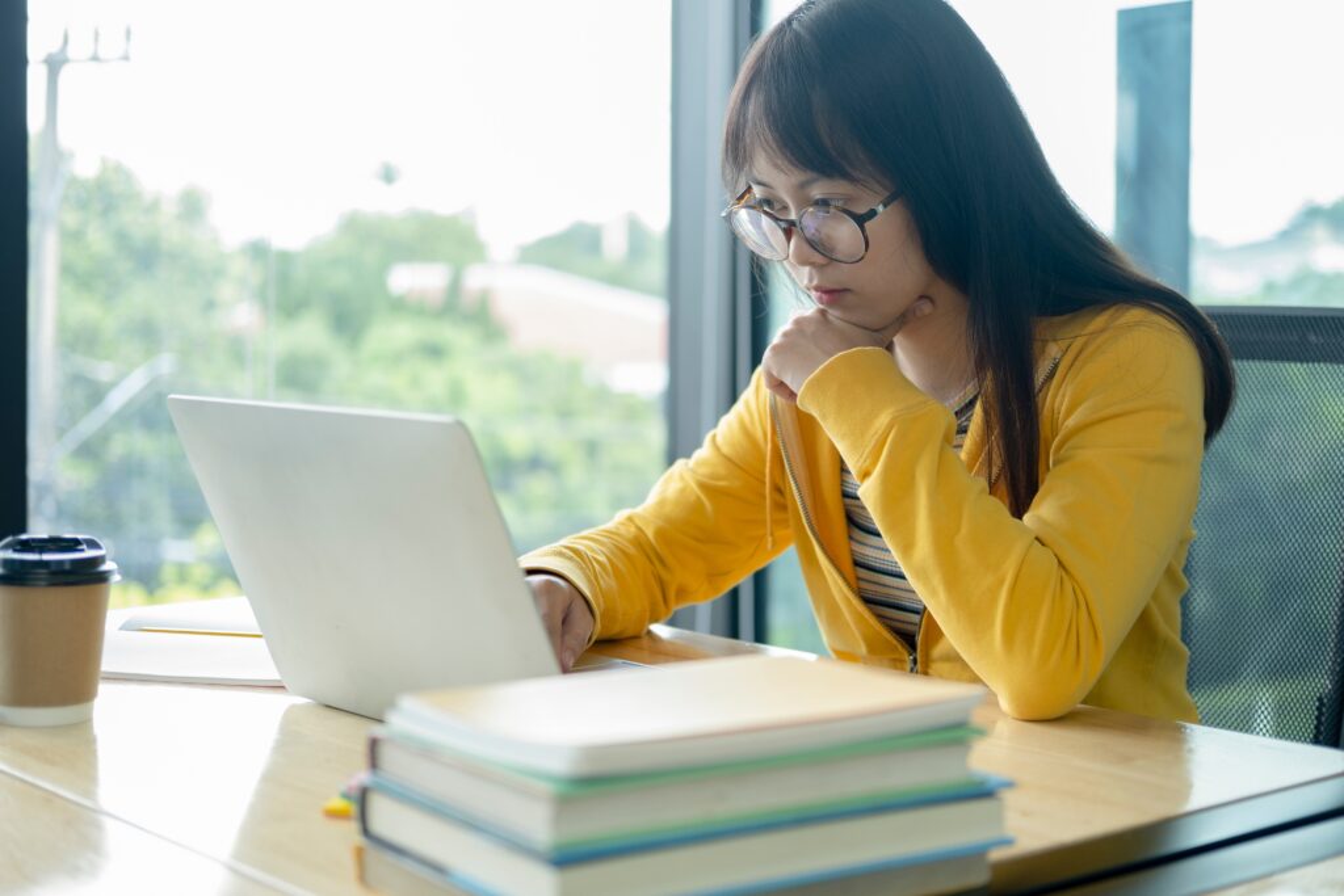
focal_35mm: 53
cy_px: 448
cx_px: 672
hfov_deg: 37.5
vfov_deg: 25.5
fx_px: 1979
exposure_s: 1/125
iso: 160
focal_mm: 35
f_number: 2
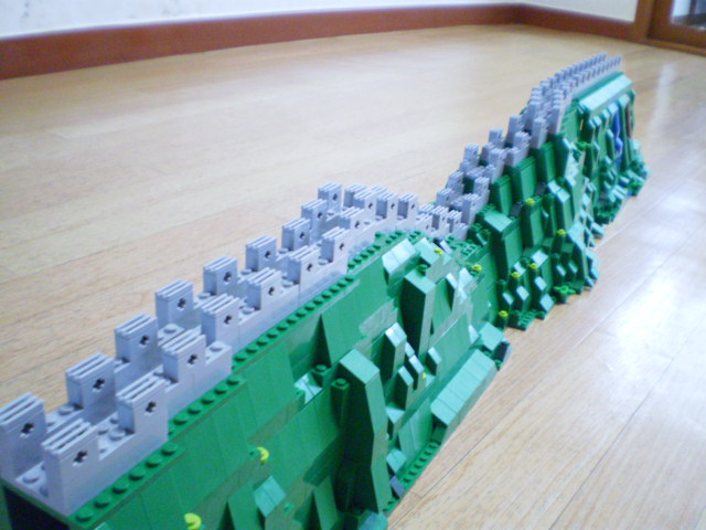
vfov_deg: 39.7
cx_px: 353
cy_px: 265
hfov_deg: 51.4
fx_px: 734
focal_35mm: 36
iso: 640
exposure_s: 1/15
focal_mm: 6.3
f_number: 3.1
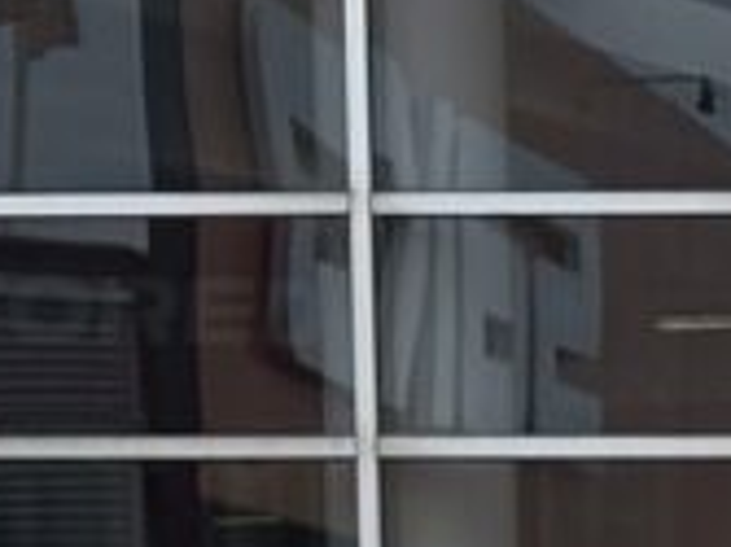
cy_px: 1637
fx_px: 6732
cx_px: 1690
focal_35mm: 319
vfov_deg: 4.5
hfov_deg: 6.0
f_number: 1.6
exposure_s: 1/2545
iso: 32
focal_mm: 5.96
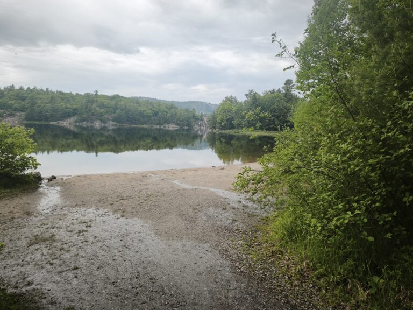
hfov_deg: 73.9
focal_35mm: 23
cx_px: 206
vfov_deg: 58.9
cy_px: 155
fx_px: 274
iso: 50
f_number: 1.62
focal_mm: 6.45
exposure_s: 1/446
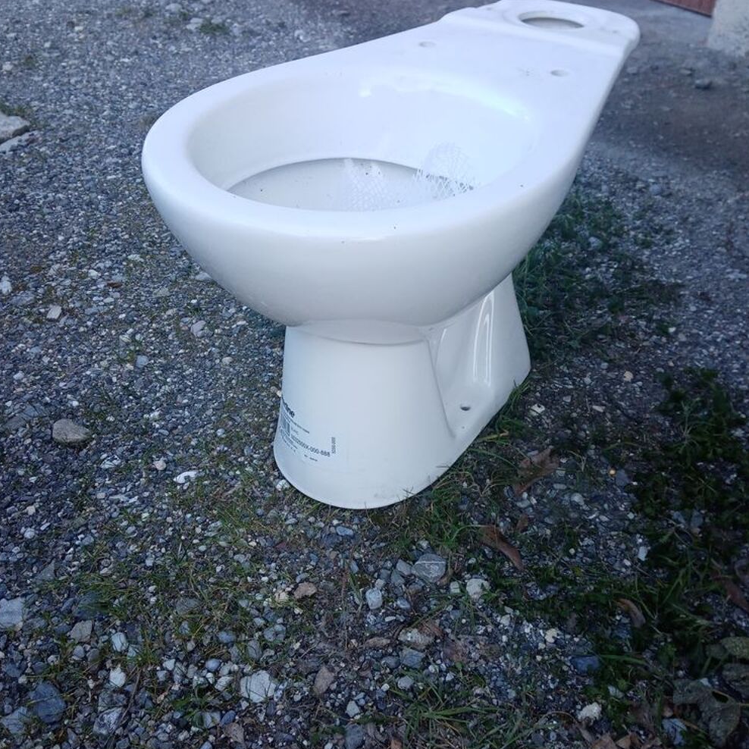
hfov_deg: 52.5
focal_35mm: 31
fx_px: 759
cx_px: 373
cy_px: 372
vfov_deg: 52.5
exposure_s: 1/100
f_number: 1.8
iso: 115
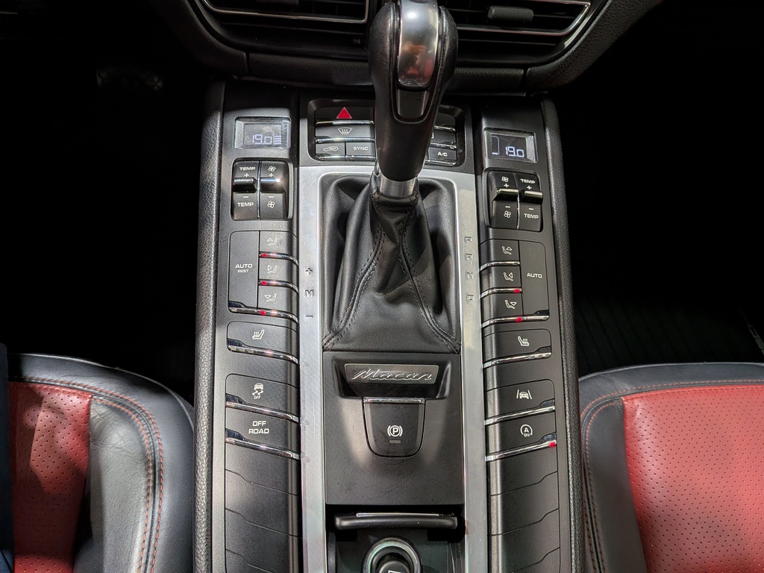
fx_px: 530
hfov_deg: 71.6
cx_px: 382
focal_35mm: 24
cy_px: 286
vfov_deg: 56.8
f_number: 1.7
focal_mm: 4.53
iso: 29
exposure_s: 1/126
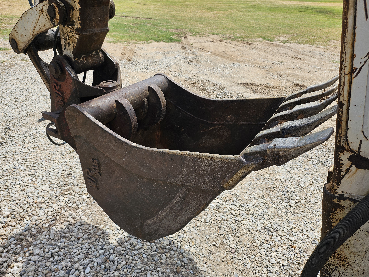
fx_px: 256
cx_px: 184
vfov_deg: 56.8
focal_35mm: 24
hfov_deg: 71.6
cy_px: 138
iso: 50
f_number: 1.8
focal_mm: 5
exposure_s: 1/3758
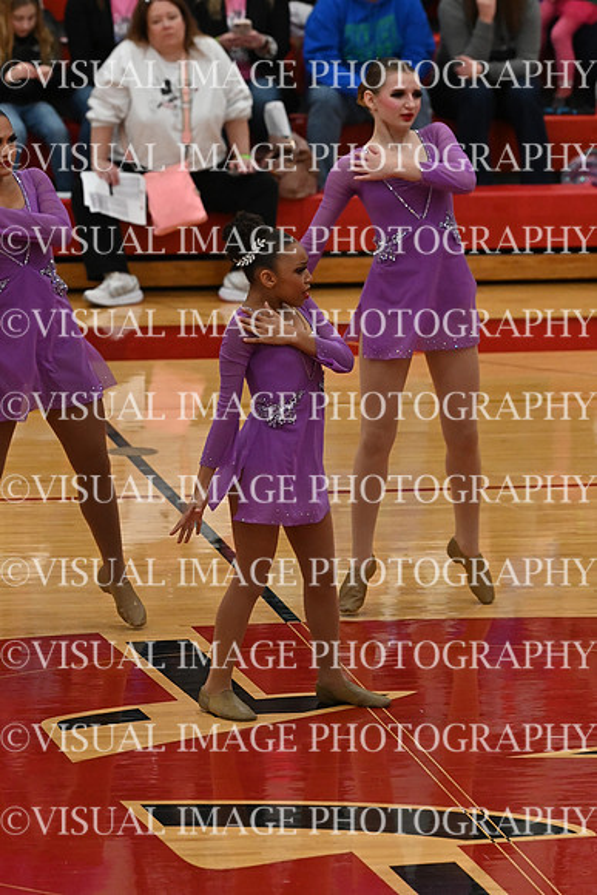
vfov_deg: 7.9
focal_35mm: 262
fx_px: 6513
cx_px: 298
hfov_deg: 5.2
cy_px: 448
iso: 5000
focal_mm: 175
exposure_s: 1/400
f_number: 4
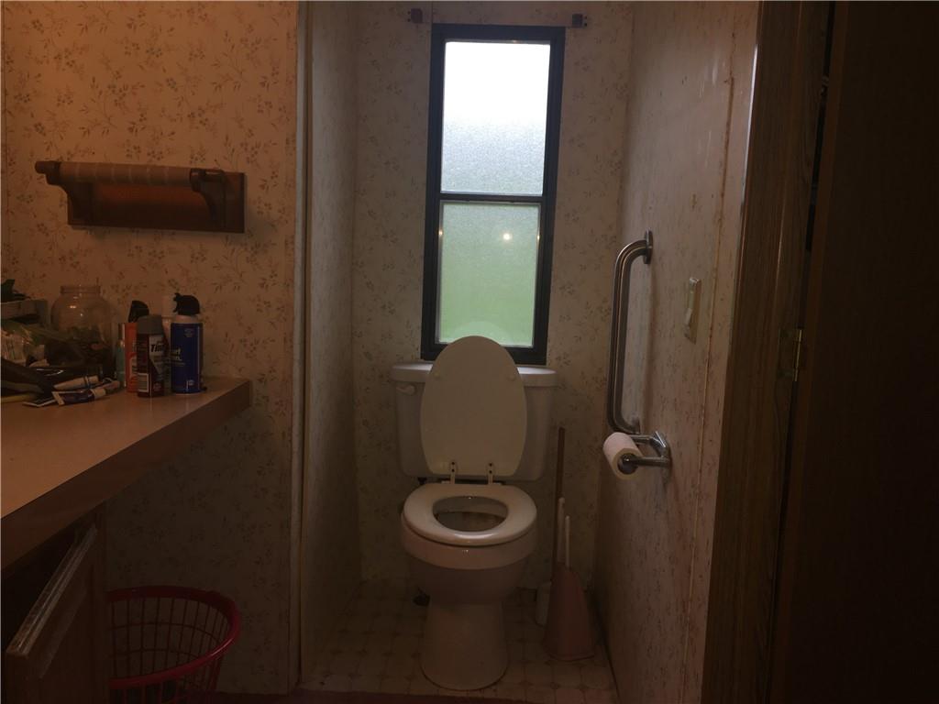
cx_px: 470
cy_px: 352
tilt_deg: -7.7
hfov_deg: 61.7
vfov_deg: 48.2
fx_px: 787
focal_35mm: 29
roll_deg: -2.2
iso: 25
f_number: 2.2
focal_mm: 4.15
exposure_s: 1/32
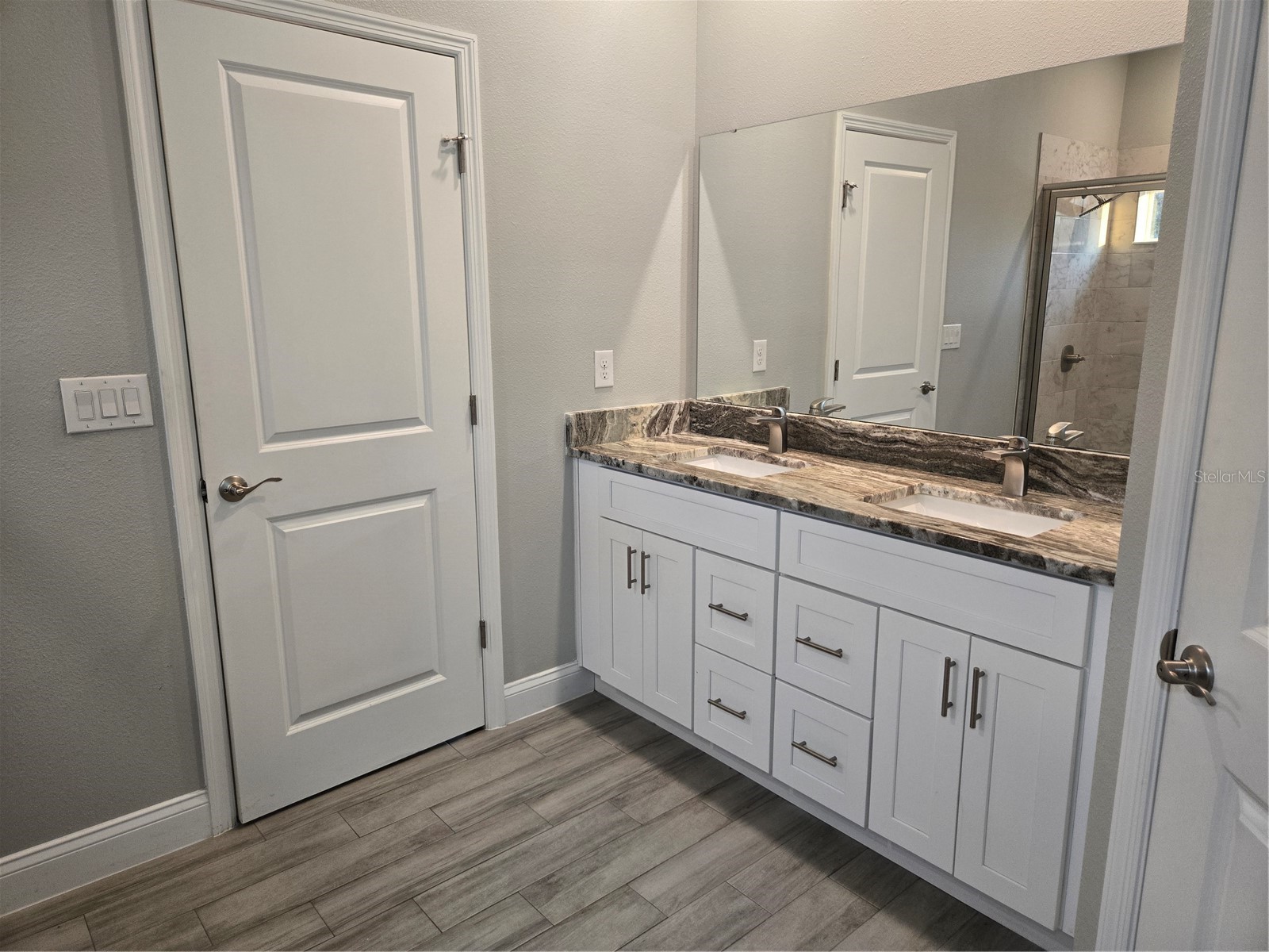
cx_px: 634
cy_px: 476
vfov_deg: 58.9
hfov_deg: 73.9
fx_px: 843
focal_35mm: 23
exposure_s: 1/120
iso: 200
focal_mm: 5.4
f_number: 1.8
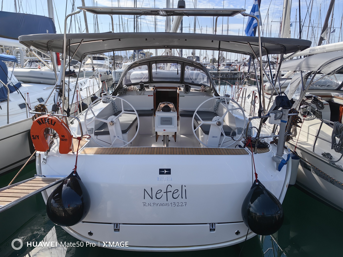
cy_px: 128
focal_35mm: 27
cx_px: 172
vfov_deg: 51.4
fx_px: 268
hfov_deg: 65.3
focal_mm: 5.75
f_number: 2
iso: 50
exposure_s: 1/5000
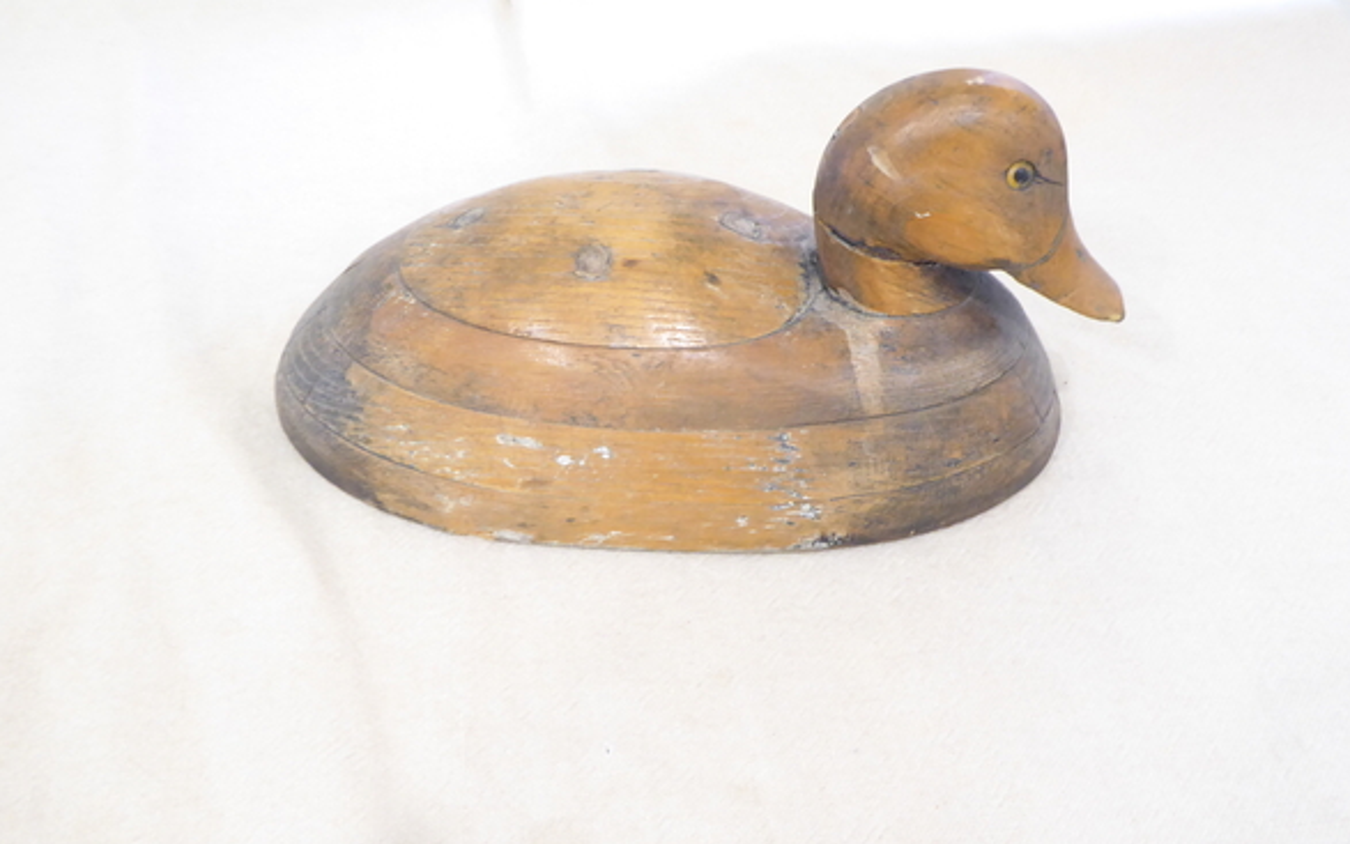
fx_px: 1435
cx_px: 662
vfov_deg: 32.8
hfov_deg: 50.4
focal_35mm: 39
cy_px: 451
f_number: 3.7
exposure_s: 1/8
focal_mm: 6.3
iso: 400
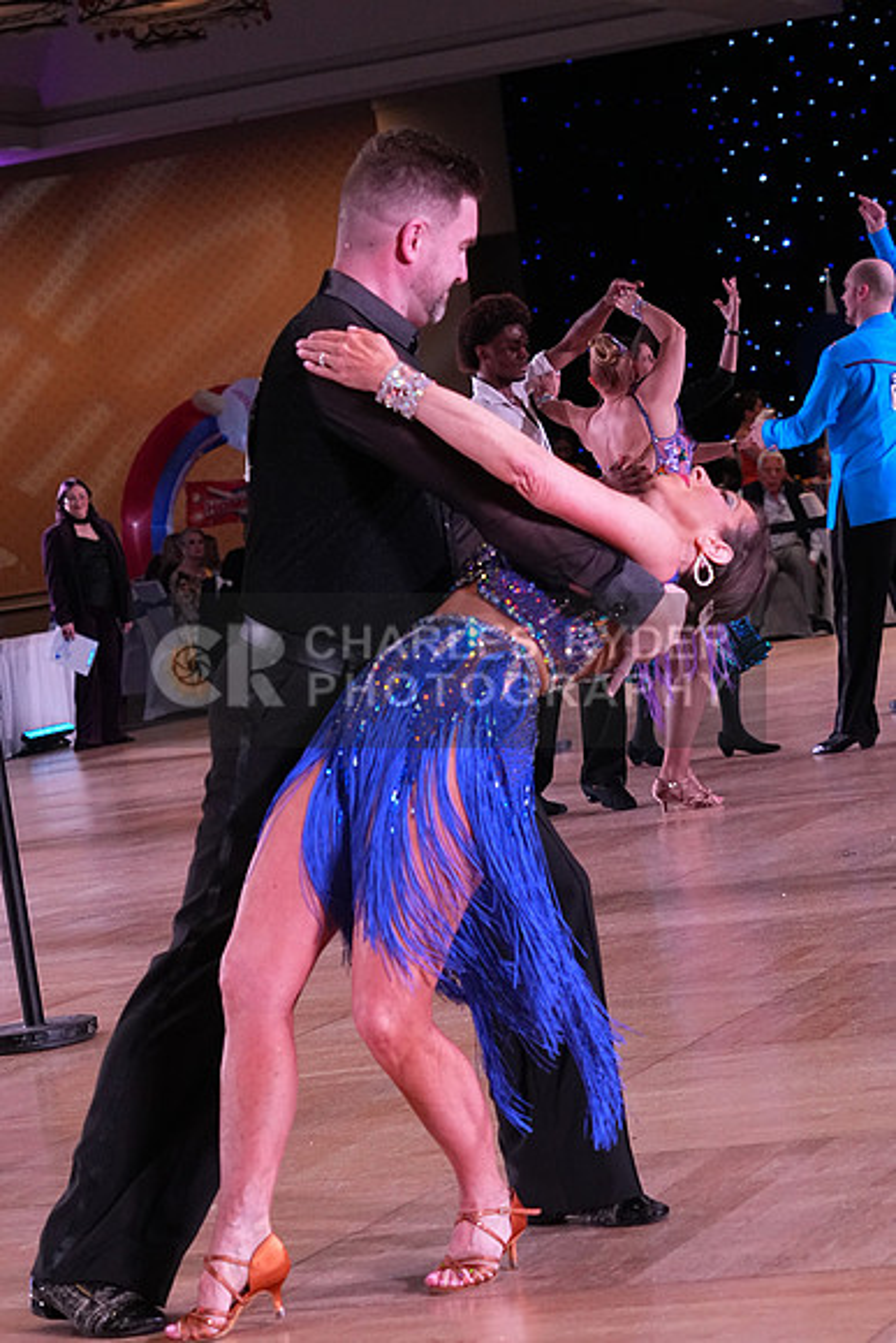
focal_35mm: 115
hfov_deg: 11.9
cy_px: 672
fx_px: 4290
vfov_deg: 17.8
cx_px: 448
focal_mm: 77
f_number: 5.6
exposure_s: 1/400
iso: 3200
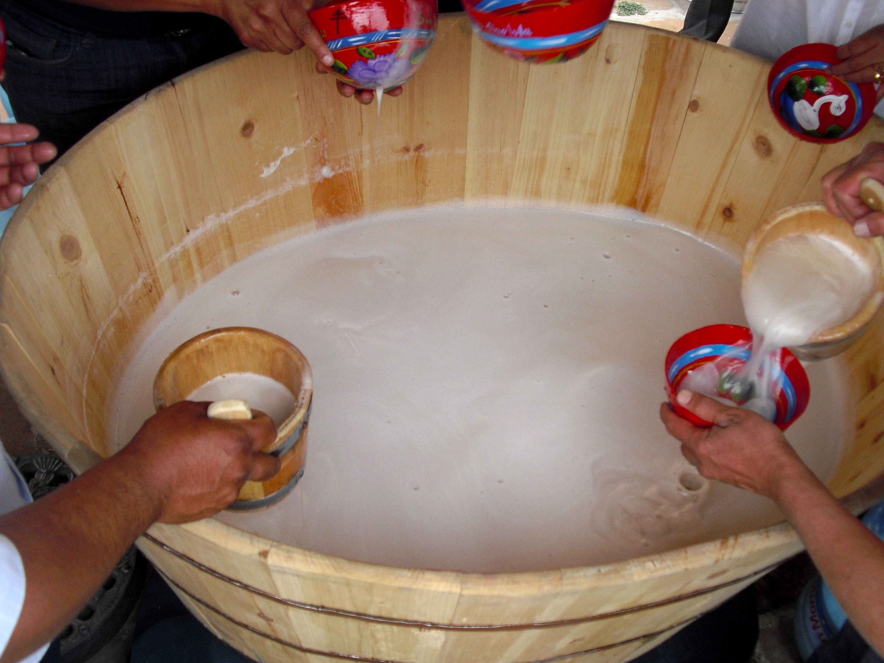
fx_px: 970
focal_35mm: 38
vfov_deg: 37.7
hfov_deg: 49.0
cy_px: 341
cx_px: 441
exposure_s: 1/200
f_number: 3.1
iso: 100
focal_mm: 6.3
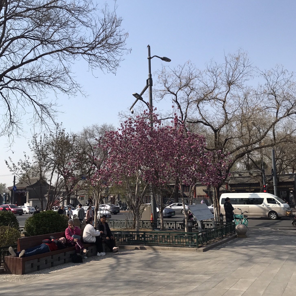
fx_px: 329
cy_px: 154
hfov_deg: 48.4
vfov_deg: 48.4
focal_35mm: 34
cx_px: 149
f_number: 1.8
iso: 20
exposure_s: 1/2336
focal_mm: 3.99
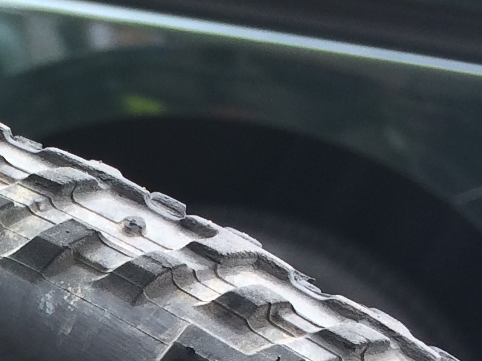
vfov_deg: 10.5
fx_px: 1810
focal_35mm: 130
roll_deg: -10.3
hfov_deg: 14.1
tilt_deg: -26.1
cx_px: -258
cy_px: 724
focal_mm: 4.15
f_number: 2.2
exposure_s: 1/173
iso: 32
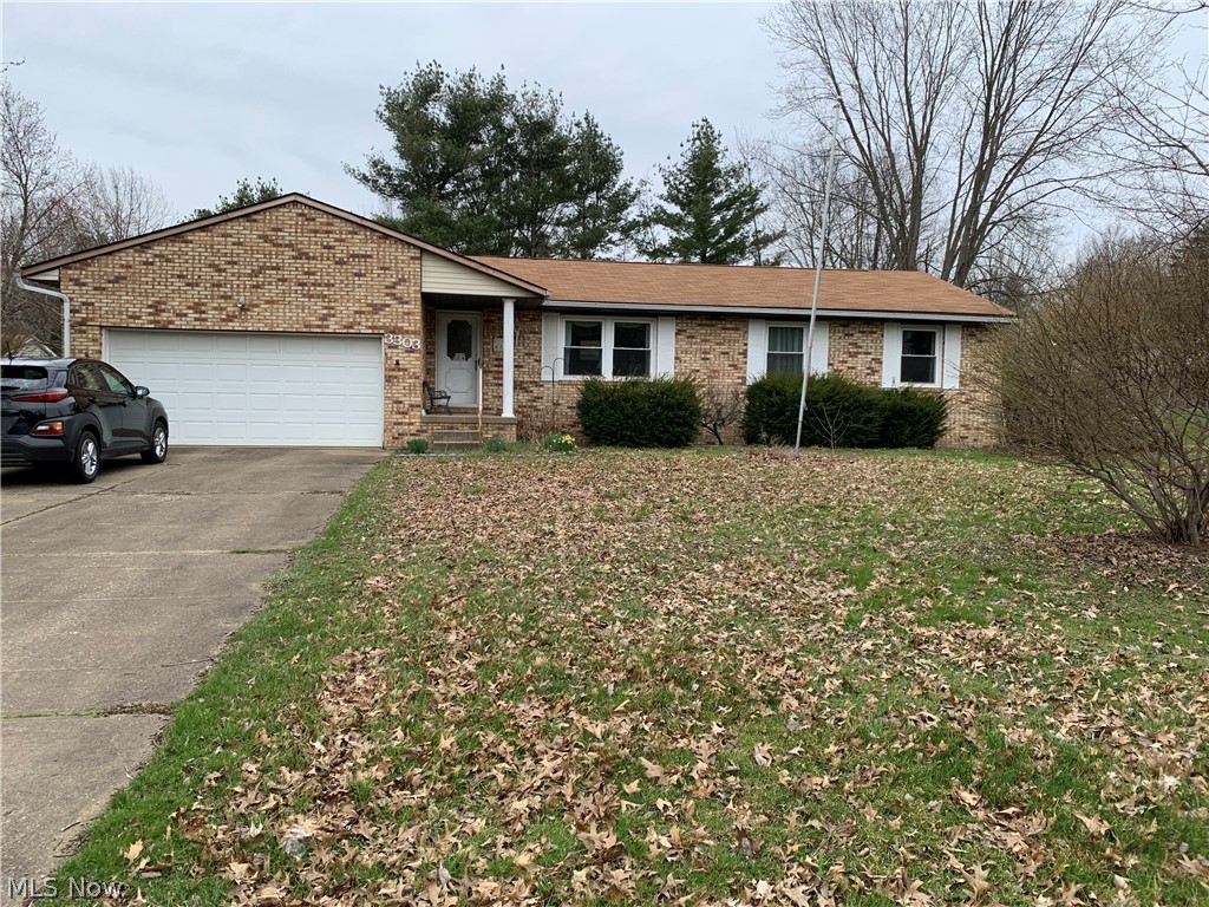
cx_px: 604
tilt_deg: -3.8
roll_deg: -0.5
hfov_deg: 67.3
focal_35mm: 26
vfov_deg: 53.1
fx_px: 908
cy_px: 454
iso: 25
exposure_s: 1/1043
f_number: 1.8
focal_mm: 4.25
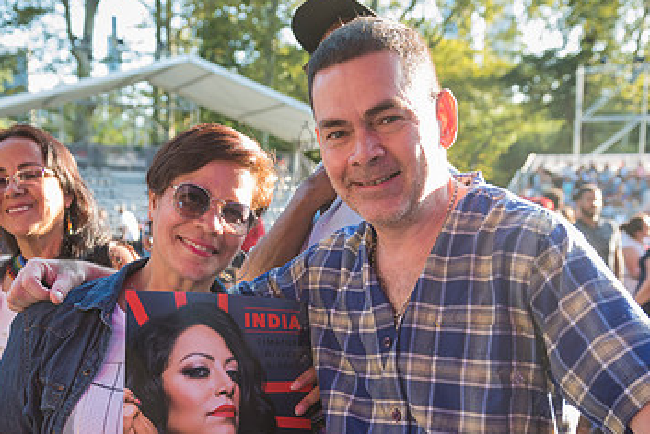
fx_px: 831
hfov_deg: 42.7
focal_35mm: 46
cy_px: 330
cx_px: 304
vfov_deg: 28.8
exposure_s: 1/125
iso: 200
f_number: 4
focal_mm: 28
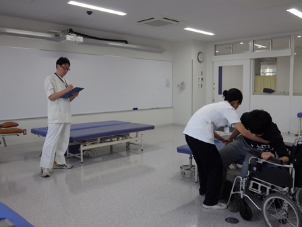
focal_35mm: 34
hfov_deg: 54.0
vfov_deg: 41.8
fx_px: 297
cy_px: 114
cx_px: 151
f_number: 3.4
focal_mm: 6.2
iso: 200
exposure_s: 1/100
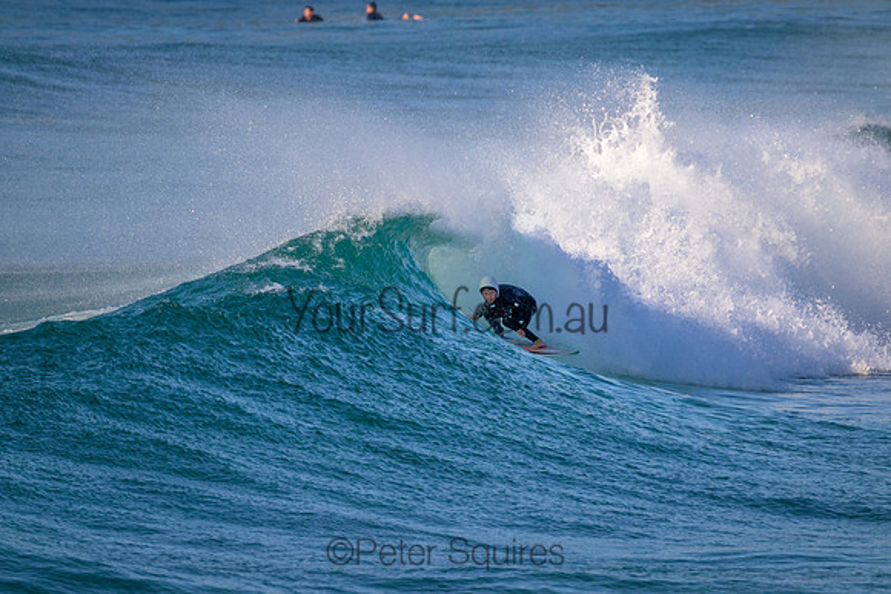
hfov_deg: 2.6
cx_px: 446
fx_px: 19804
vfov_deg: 1.7
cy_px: 297
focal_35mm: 800
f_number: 11
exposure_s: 1/2000
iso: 1600
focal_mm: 800
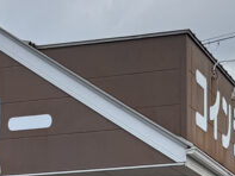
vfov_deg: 14.9
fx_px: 652
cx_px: -15
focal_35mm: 96
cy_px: 210
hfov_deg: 19.7
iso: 50
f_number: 1.6
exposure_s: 1/1901
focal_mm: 5.96
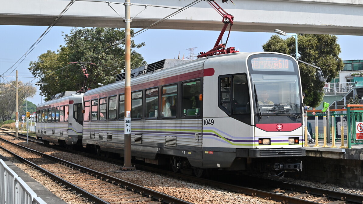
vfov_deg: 21.1
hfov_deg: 36.6
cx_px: 183
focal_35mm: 57
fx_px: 549
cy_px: 92
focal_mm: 54
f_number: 9
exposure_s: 1/1000
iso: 400
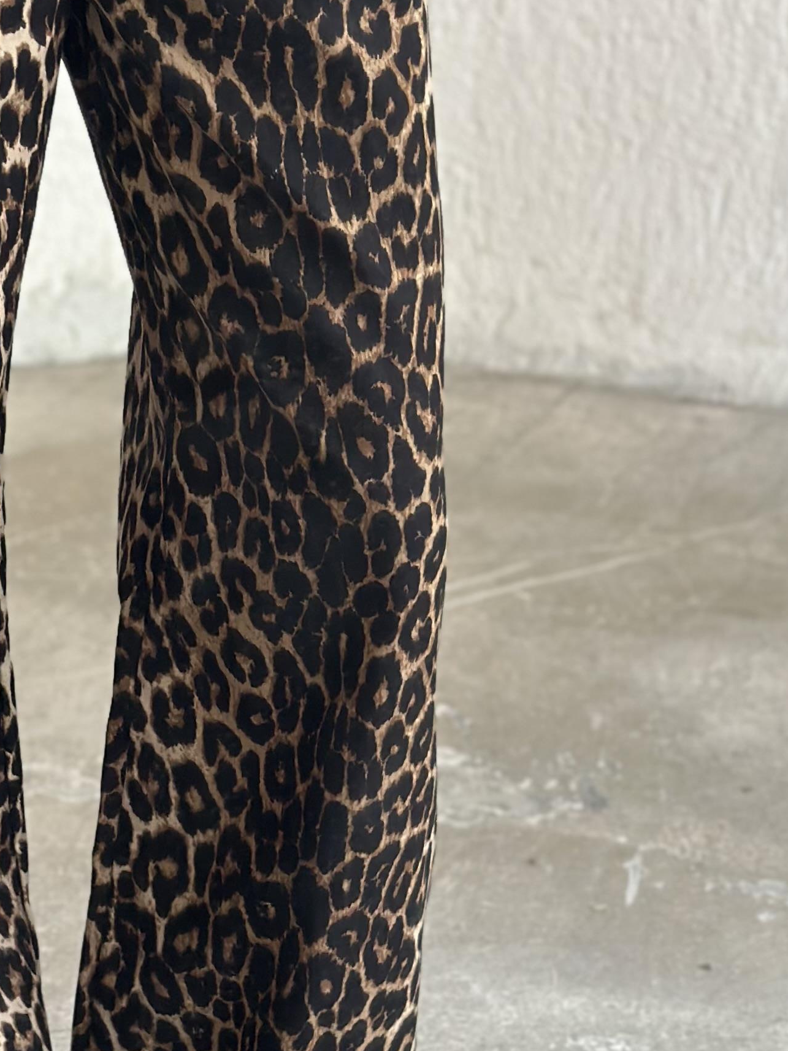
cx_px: 85
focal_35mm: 113
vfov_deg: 17.4
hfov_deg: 13.0
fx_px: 3429
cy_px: 434
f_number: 1.78
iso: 125
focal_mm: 6.86
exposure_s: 1/60
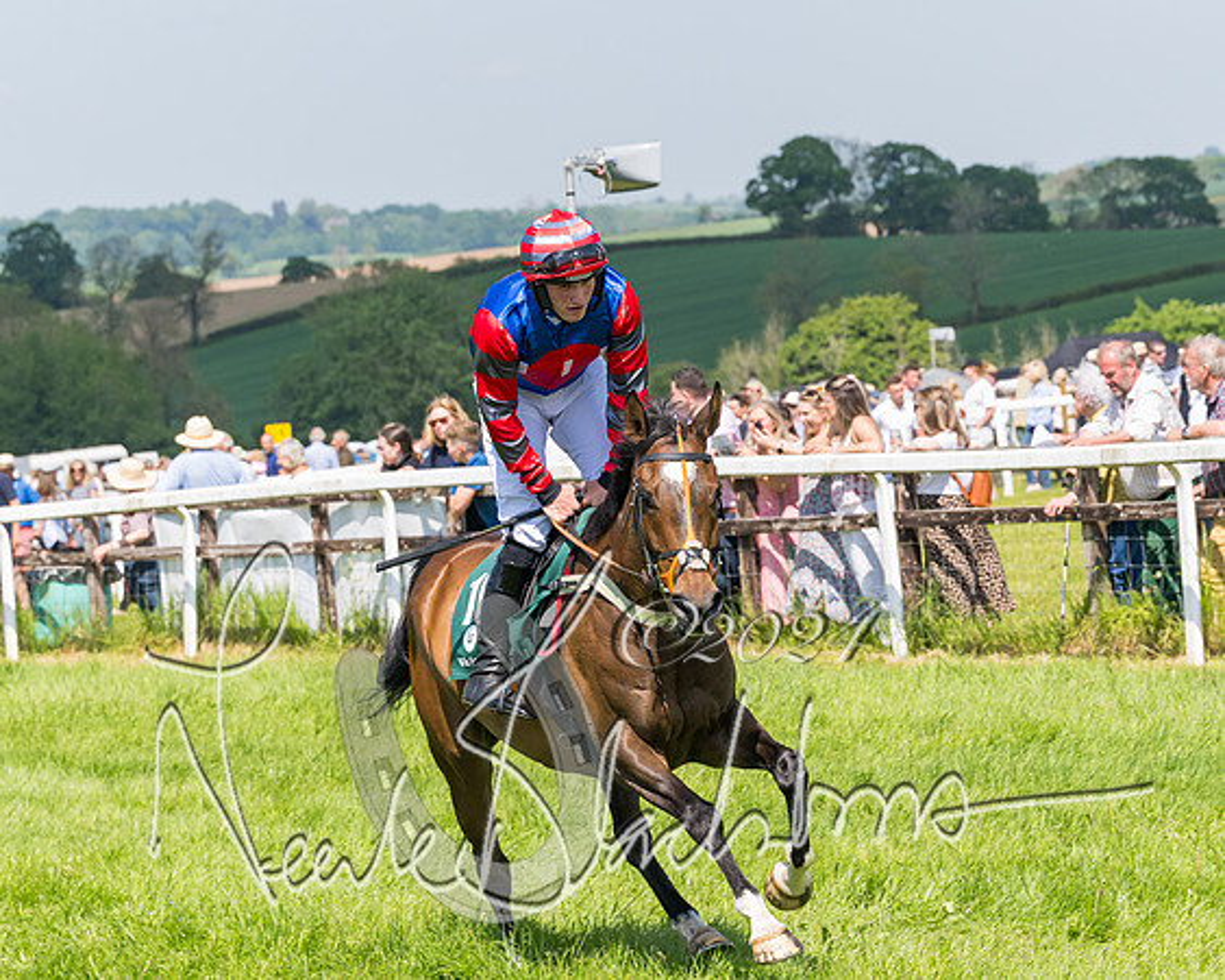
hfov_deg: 12.1
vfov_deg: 9.7
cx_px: 673
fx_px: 5786
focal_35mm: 160
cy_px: 435
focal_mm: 85
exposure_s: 1/1000
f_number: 5
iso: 200
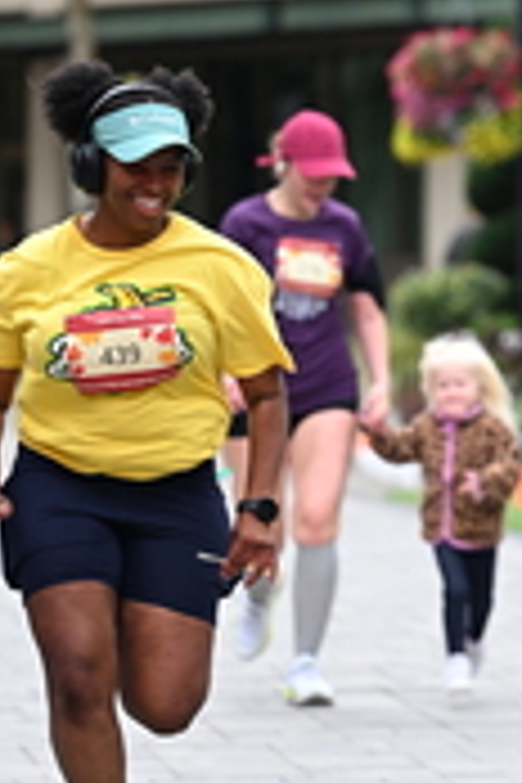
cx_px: 614
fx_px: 8569
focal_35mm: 394
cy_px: 310
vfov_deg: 5.2
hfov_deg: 3.5
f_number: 2.8
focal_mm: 125
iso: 640
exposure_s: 1/2500
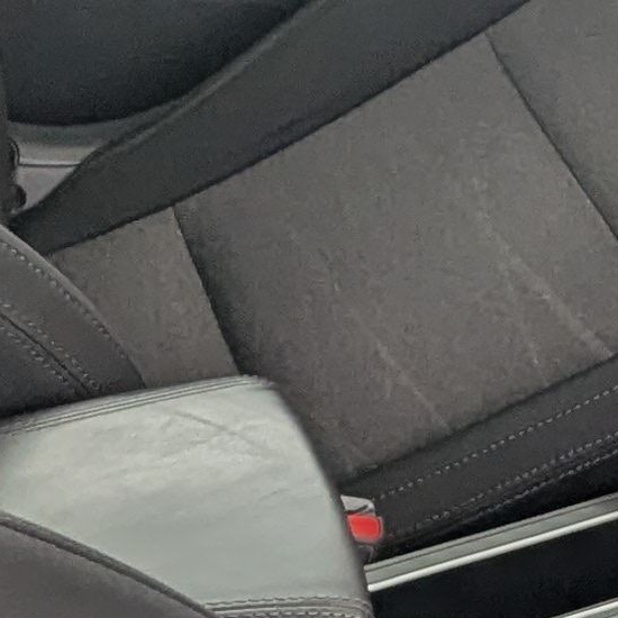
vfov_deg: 16.5
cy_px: 431
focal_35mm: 105
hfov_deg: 15.5
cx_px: 873
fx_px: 2121
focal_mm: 2.35
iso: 52
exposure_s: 1/34
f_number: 2.2
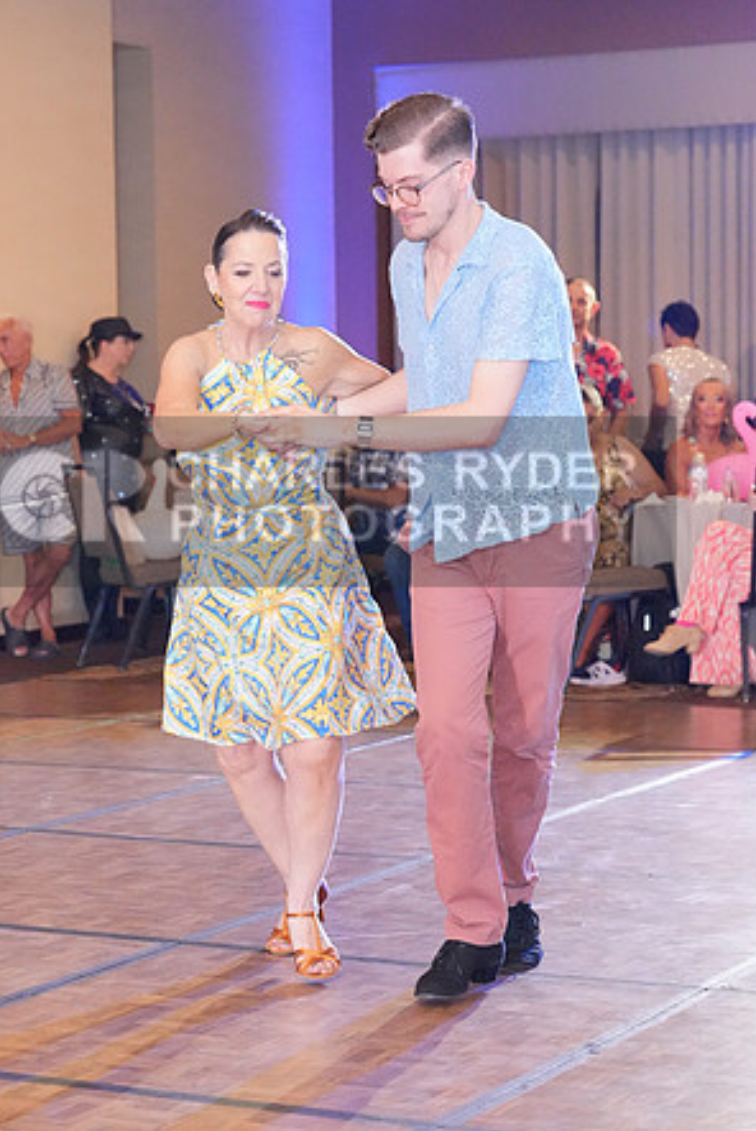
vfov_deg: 22.8
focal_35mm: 89
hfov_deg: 15.4
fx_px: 2799
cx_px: 326
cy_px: 503
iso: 12800
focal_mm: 68
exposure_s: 1/400
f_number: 4
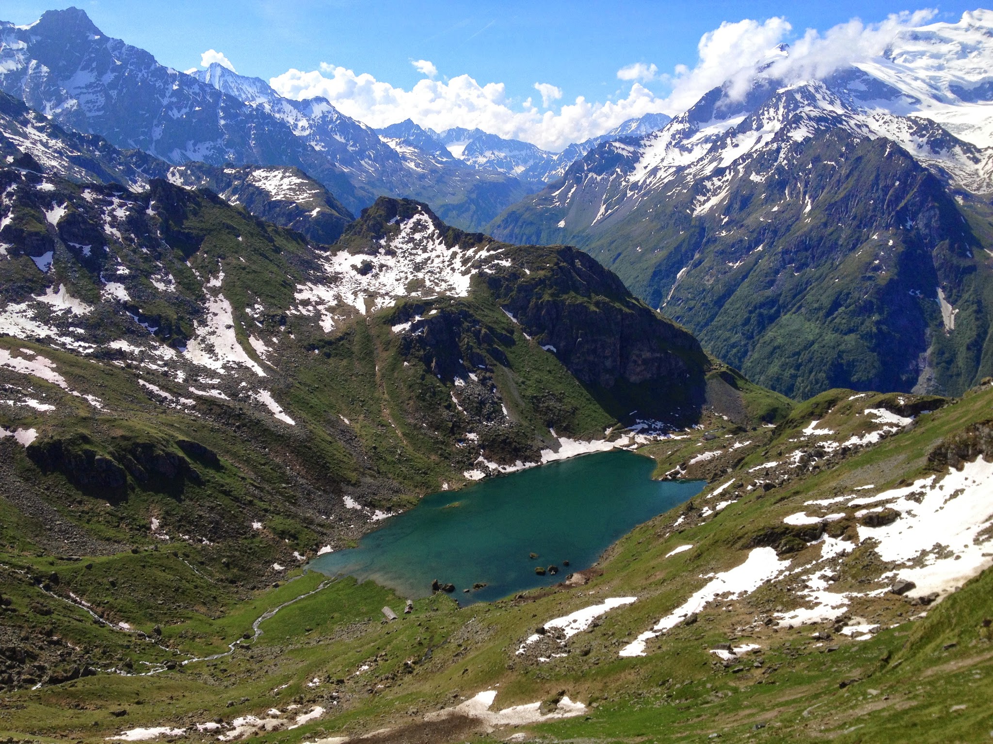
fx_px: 1004
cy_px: 372
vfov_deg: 40.7
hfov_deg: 52.6
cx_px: 496
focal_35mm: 35
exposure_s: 1/2123
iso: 50
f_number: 2.4
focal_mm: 4.28
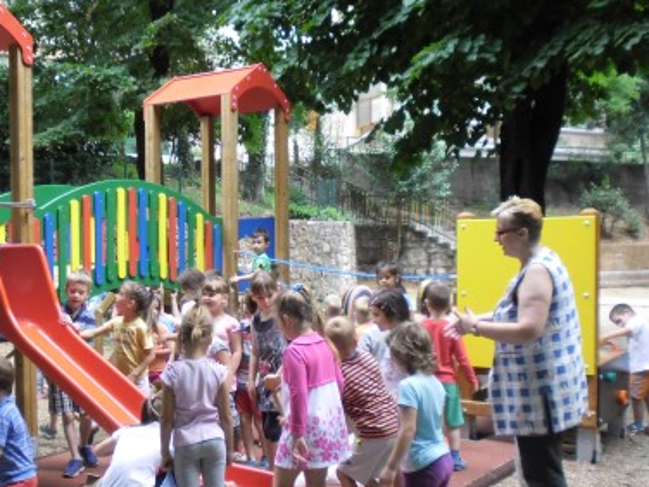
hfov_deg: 40.8
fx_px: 862
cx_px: 230
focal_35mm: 46
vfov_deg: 31.5
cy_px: 285
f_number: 2.9
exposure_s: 1/86
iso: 100
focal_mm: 4.8
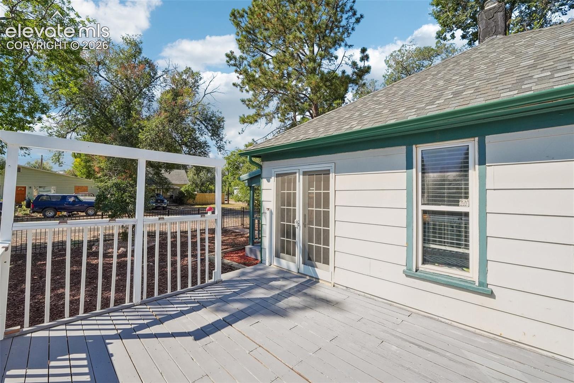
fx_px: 239
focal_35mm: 15
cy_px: 192
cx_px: 287
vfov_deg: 77.3
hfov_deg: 100.4
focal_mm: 10
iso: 800
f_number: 8
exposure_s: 1/500
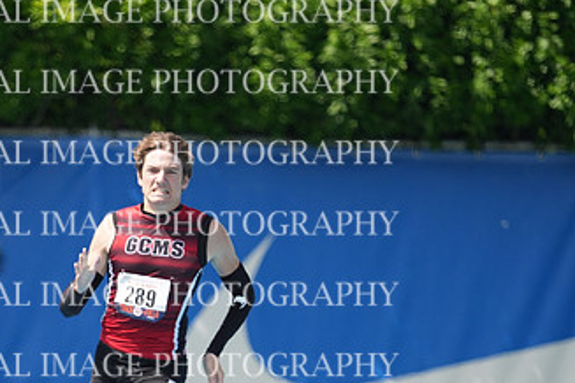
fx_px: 16674
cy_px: 329
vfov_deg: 1.3
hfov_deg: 2.0
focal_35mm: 1044
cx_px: 144
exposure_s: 1/1000
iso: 500
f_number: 6.3
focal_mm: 588
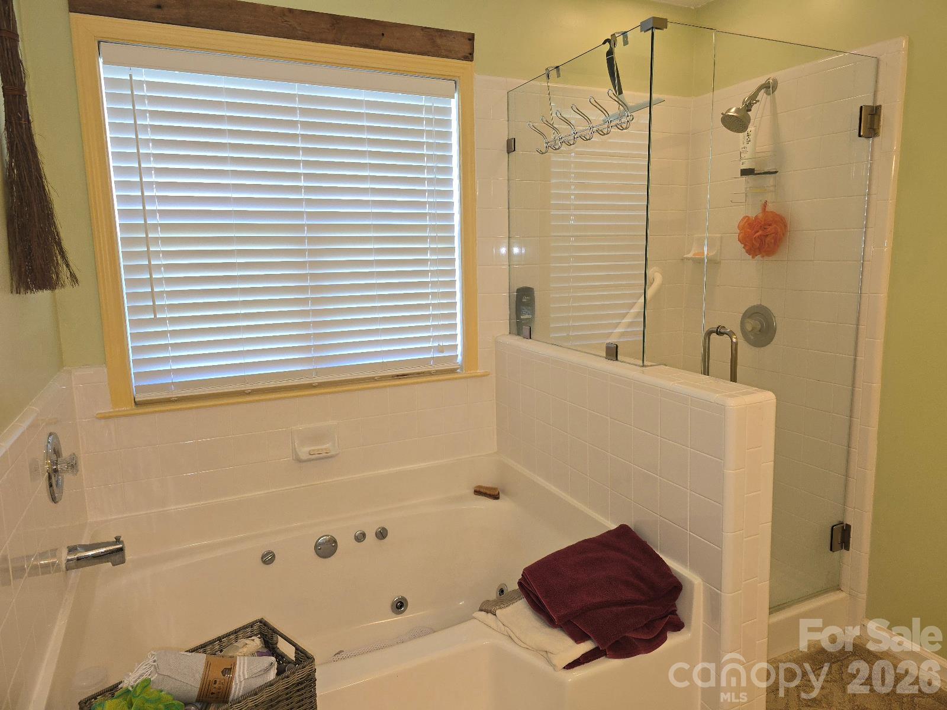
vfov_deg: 58.9
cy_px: 355
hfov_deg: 73.9
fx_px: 629
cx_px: 474
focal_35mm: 23
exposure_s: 1/60.2
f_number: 1.7
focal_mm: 6.3
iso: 100
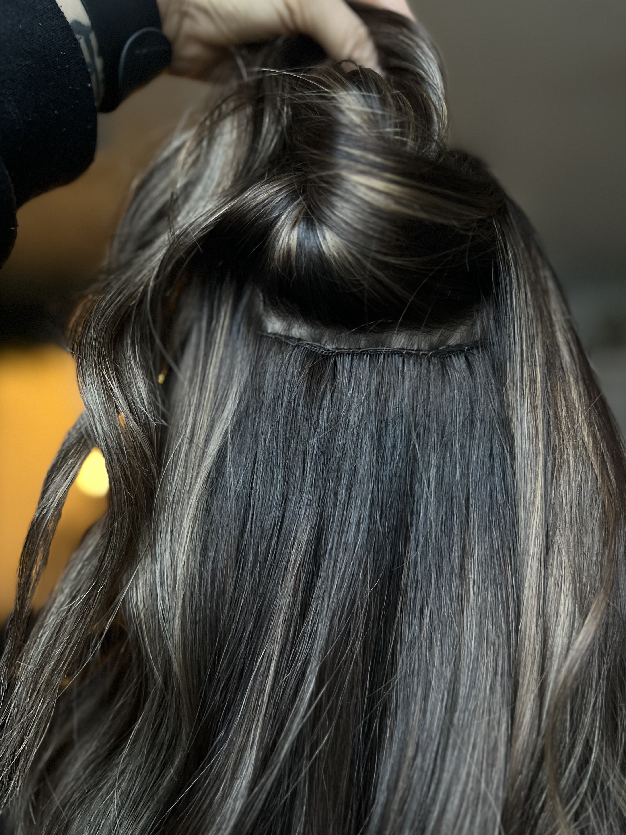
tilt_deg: +1.2
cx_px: 325
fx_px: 675
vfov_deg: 63.4
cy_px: 440
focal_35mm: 28
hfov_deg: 49.7
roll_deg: -1.6
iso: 400
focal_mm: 5.7
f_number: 1.5
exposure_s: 1/60
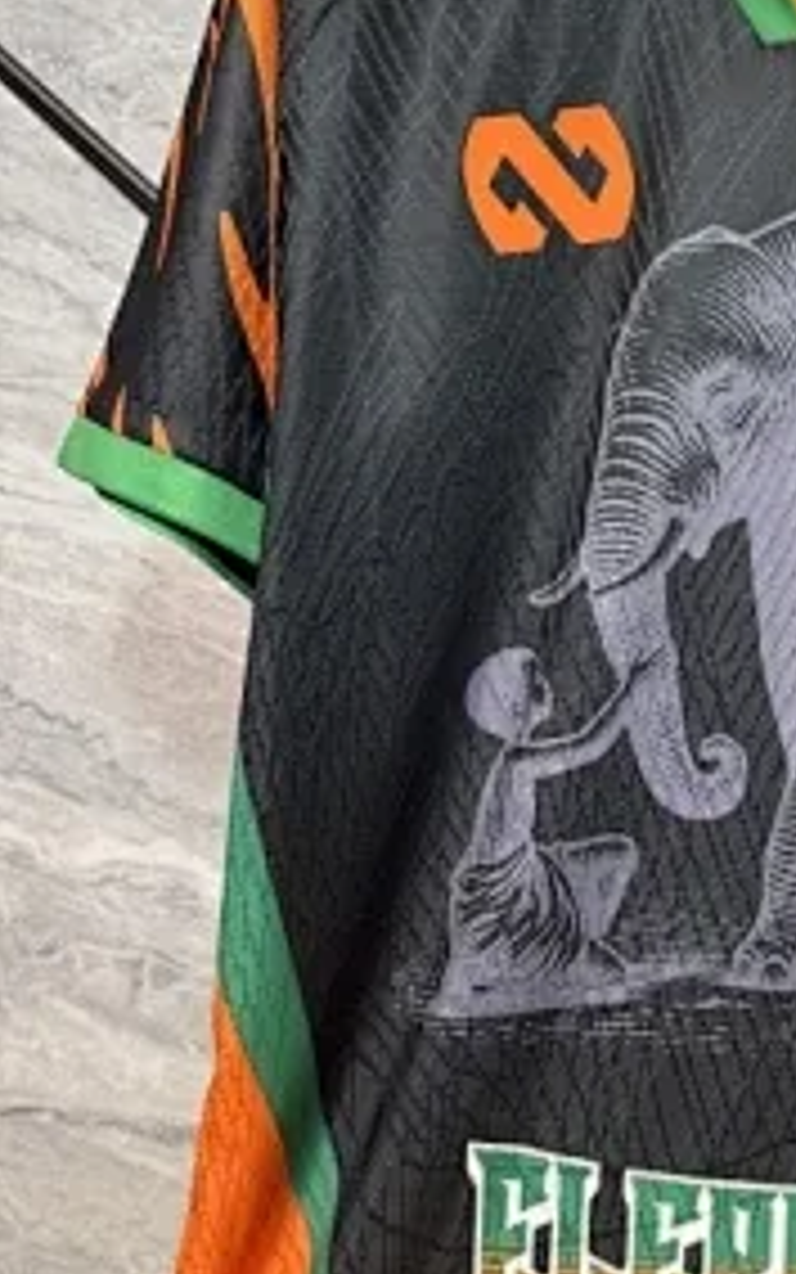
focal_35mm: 45
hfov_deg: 26.7
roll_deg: -0.2
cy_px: 581
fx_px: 1561
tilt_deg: -0.7
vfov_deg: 44.3
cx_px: 839
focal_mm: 6.76
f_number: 1.78
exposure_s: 1/50
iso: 250
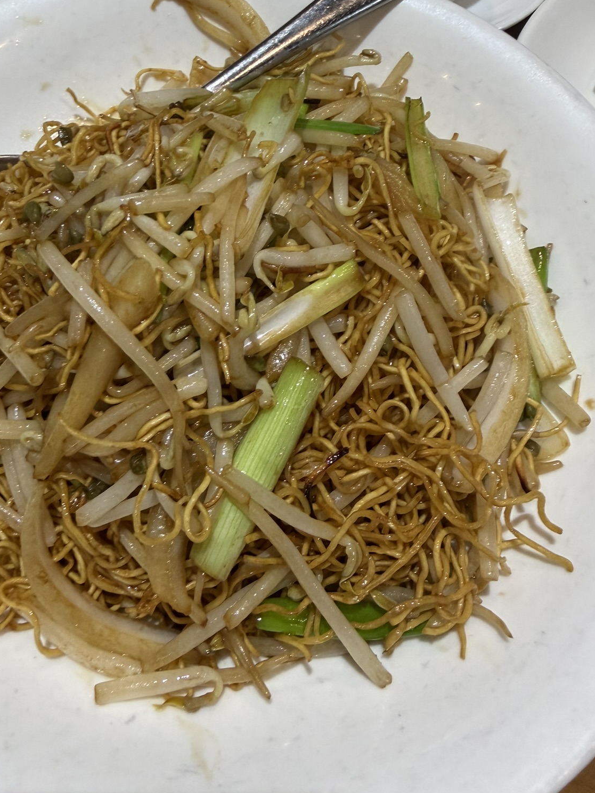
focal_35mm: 33
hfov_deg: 42.7
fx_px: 756
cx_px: 232
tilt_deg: -60.7
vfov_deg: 54.8
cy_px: 306
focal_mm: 2.22
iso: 200
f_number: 2.2
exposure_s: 1/120
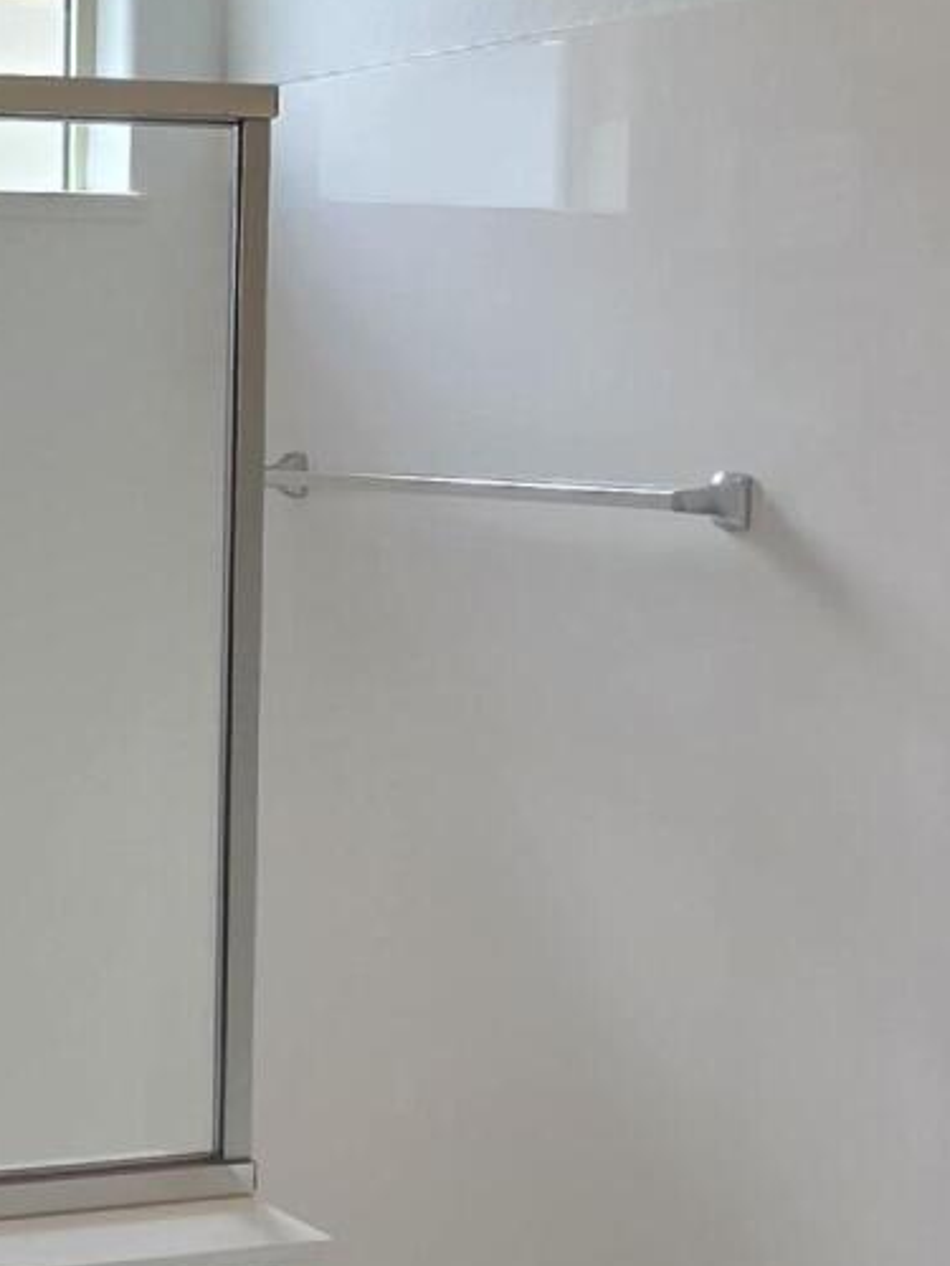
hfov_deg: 19.9
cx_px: -790
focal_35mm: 52
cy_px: 471
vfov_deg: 36.6
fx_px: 1903
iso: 20
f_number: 1.9
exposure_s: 1/120
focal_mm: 2.2
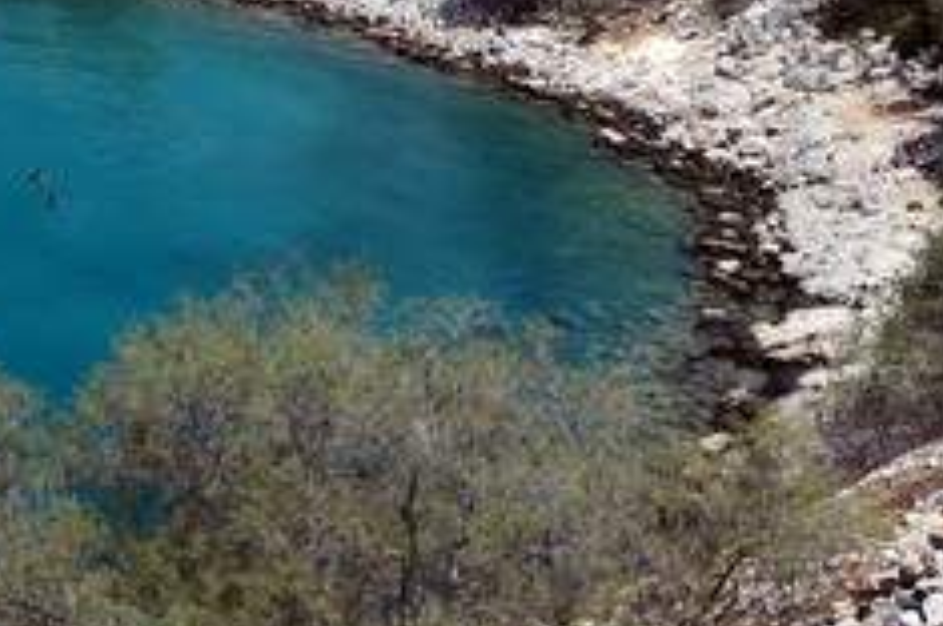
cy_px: 56
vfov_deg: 13.8
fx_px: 2563
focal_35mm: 98
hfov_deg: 20.2
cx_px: 8
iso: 200
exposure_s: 1/640
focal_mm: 24
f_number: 10
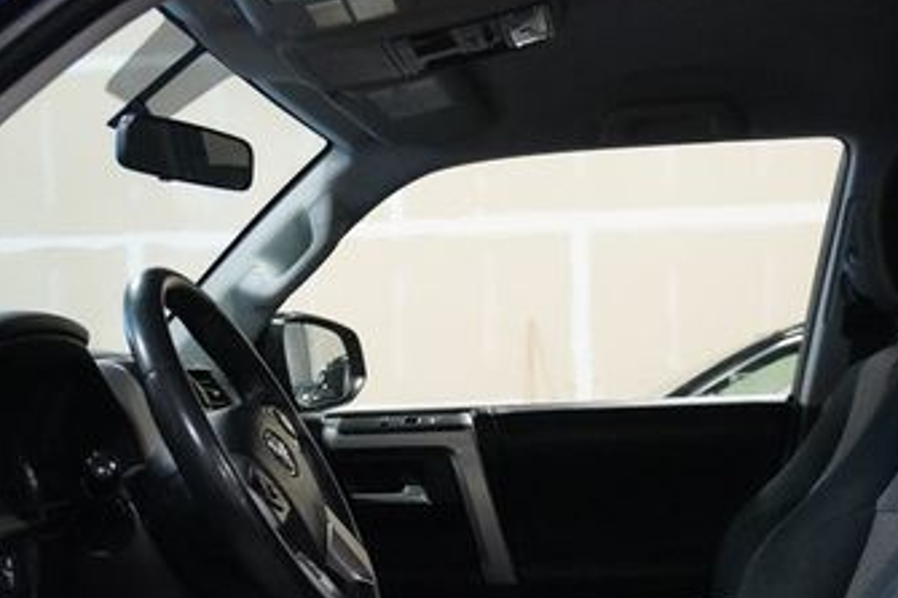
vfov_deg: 21.3
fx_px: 1571
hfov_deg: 31.9
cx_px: 466
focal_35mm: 63
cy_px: 491
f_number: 4
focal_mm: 22
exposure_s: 1/125
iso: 6400
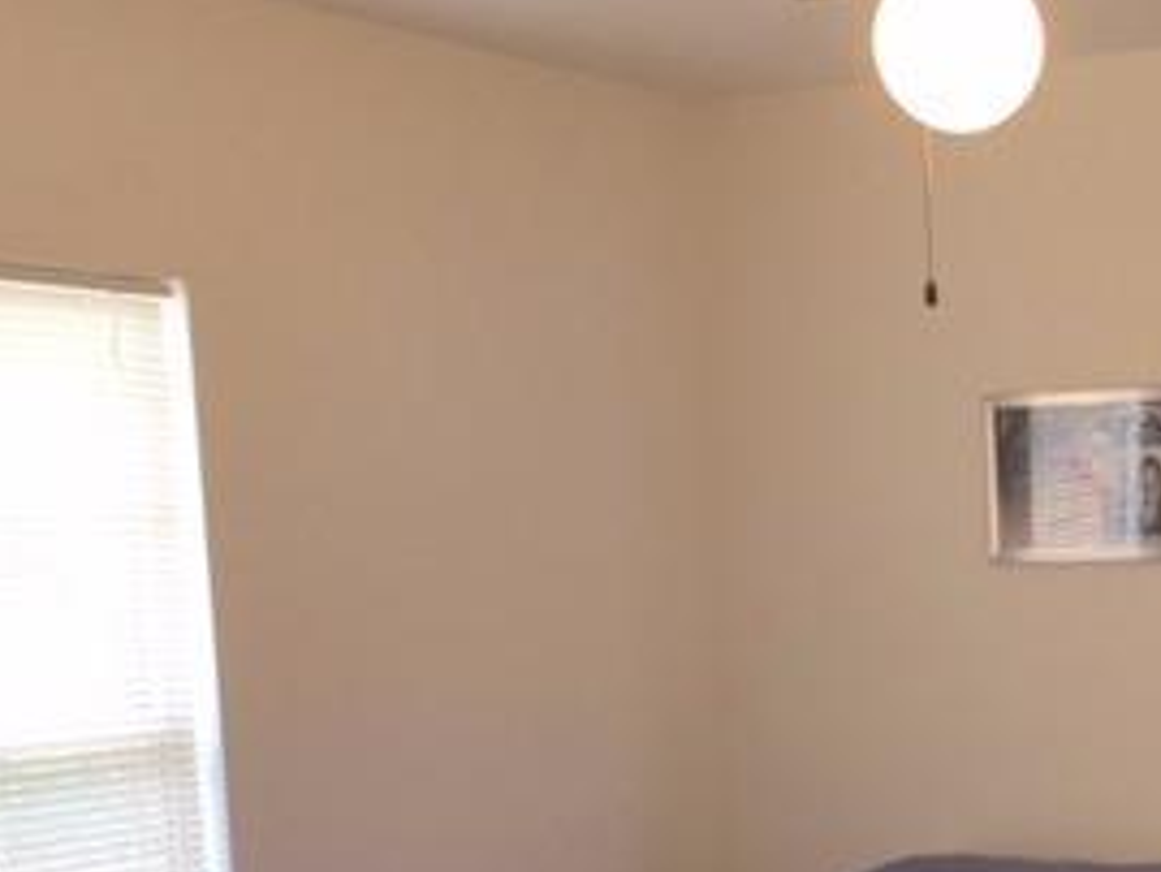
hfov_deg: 26.6
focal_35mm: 69
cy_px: 816
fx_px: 2315
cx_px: 1161
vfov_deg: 20.8
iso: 40
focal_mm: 4.15
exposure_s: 1/30
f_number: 2.2
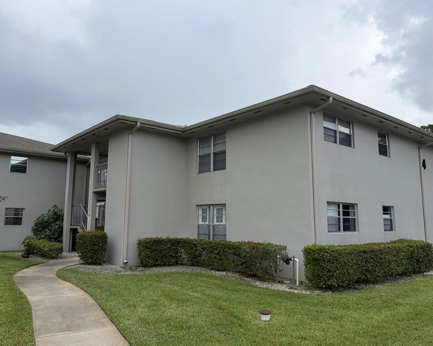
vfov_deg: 51.5
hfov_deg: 62.2
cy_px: 170
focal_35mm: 28
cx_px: 207
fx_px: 359
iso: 50
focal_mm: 5.96
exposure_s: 1/2865
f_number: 1.6
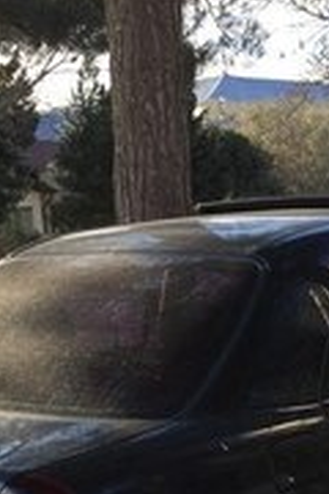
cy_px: 607
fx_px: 1138
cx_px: 280
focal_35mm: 83
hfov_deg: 16.3
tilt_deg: -16.0
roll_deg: +1.7
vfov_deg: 22.4
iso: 32
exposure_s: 1/412
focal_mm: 4.15
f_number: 2.2
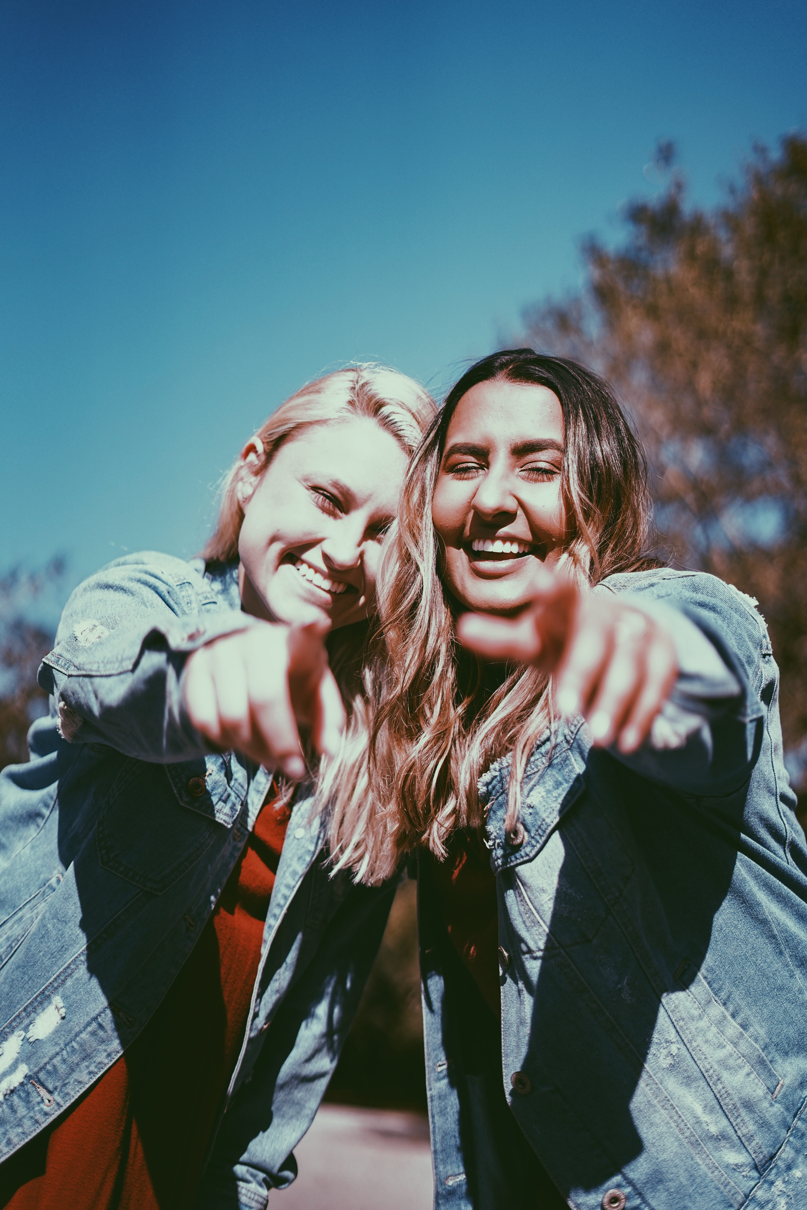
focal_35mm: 50
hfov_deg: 27.0
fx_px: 1681
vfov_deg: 39.6
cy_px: 605
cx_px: 404
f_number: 1.8
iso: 400
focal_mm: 50
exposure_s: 1/8000
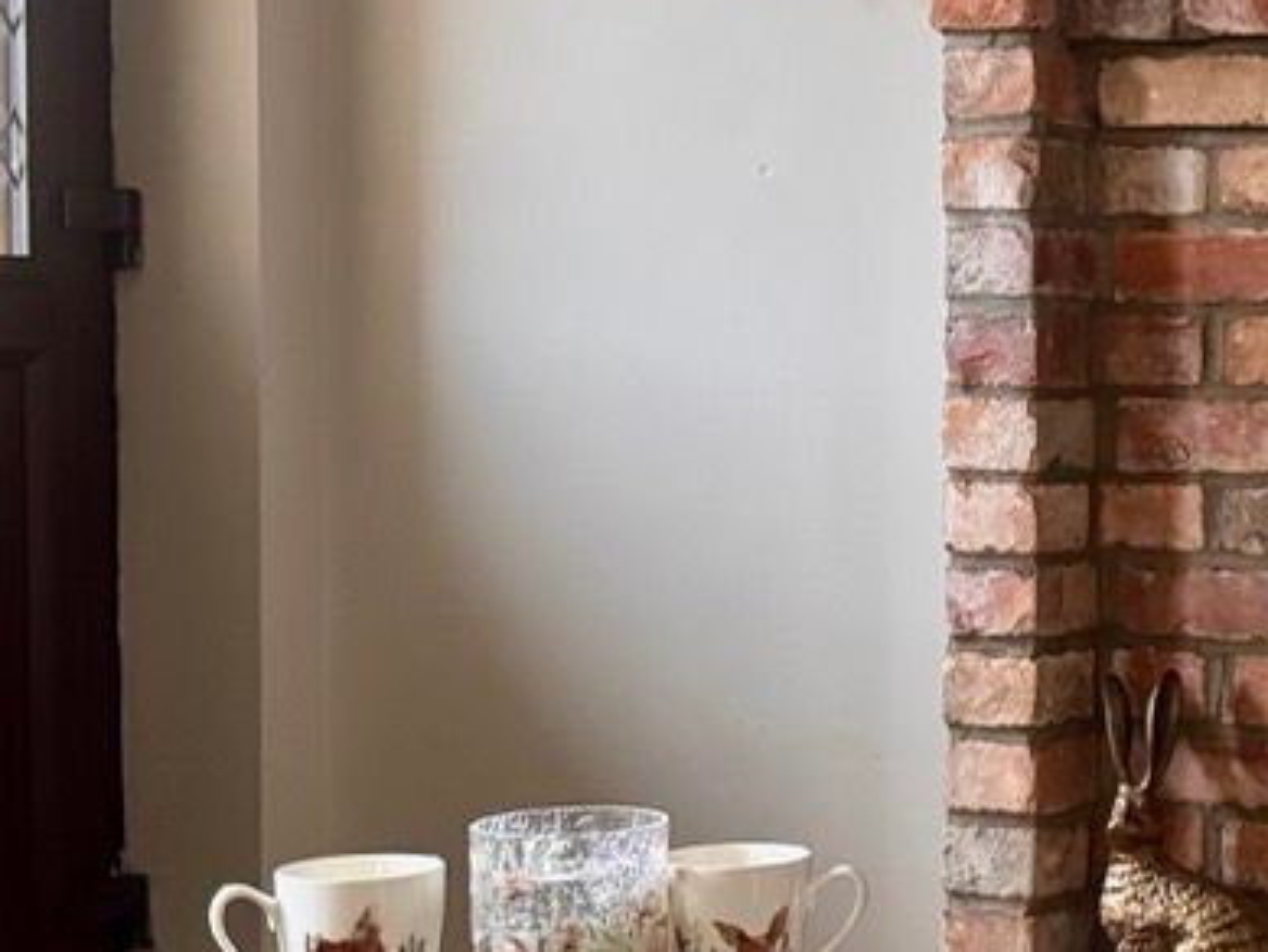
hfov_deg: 22.8
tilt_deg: -2.0
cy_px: 489
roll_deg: -0.1
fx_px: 2895
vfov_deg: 18.7
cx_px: 1506
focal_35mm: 79
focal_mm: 6.76
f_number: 1.78
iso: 800
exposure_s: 1/43
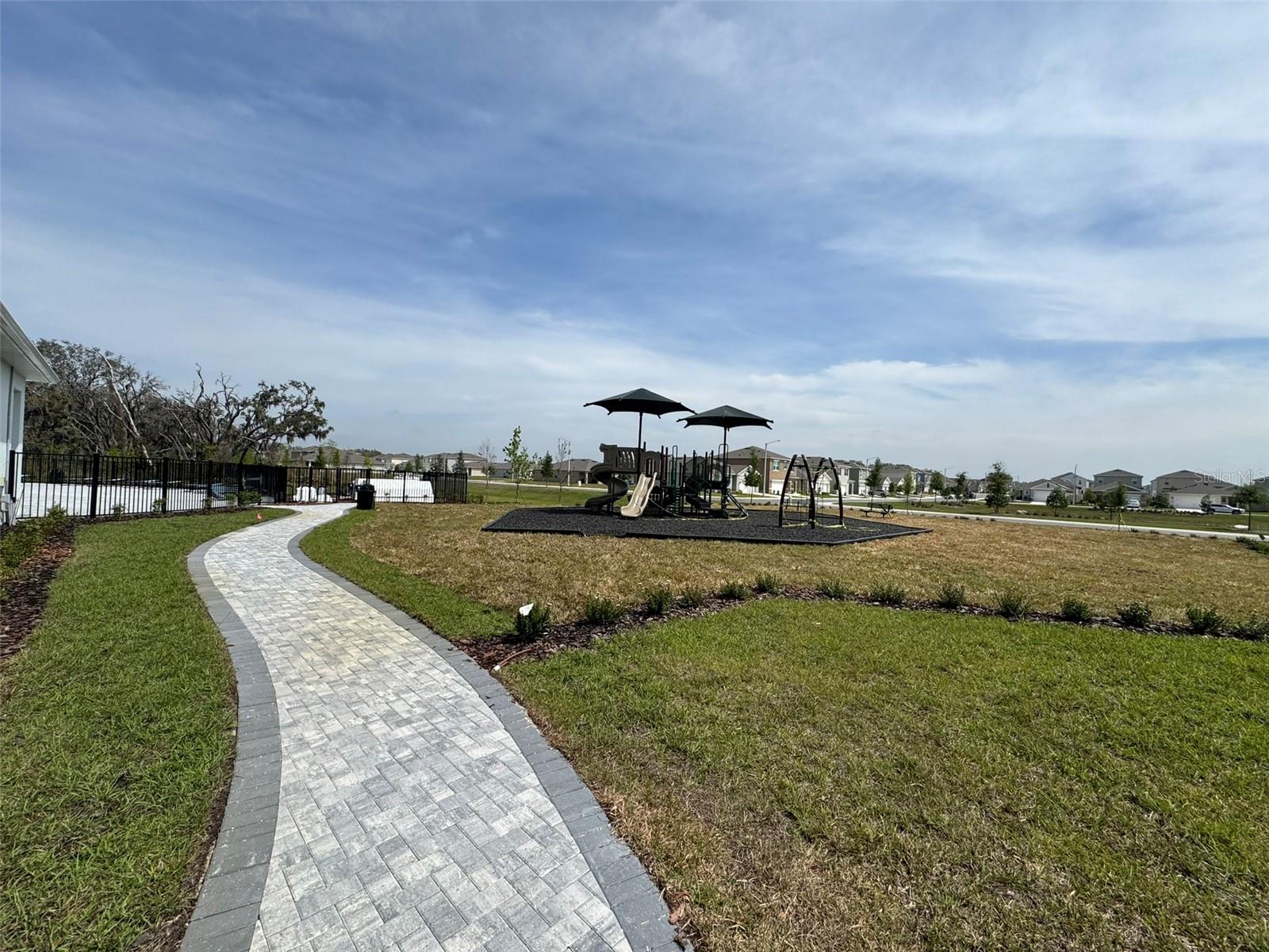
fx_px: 513
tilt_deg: +0.2
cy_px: 476
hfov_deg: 102.1
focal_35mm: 14
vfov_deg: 85.7
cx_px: 634
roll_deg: -2.7
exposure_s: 1/3247
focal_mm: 2.22
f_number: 2.2
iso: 40
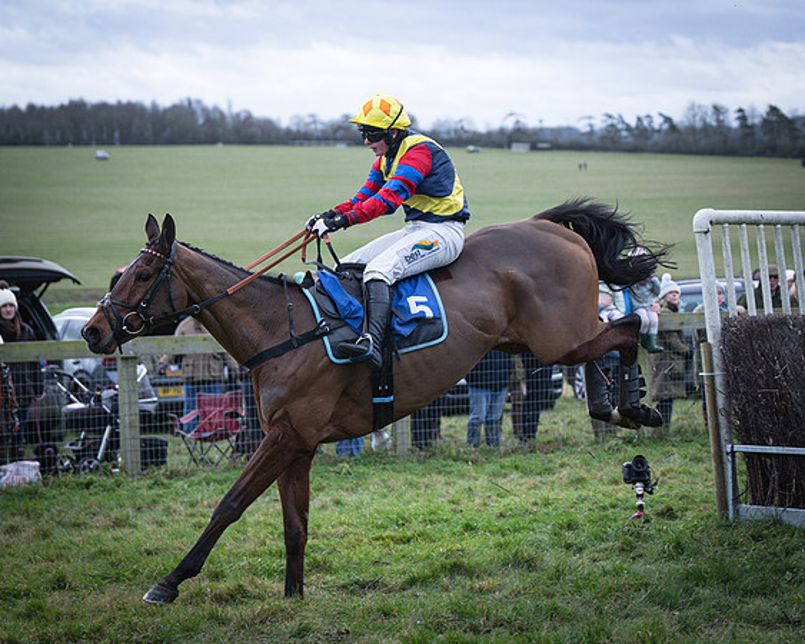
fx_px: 2543
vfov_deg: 14.4
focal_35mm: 107
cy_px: 235
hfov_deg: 18.0
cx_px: 506
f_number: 2.8
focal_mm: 70
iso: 800
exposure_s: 1/2000
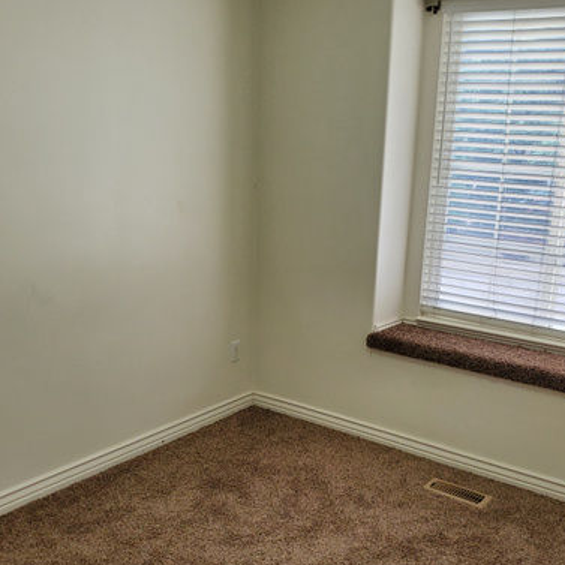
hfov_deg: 42.7
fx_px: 720
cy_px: 333
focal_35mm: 39
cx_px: 324
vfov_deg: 42.7
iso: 160
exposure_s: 1/120
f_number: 1.5
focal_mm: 4.3
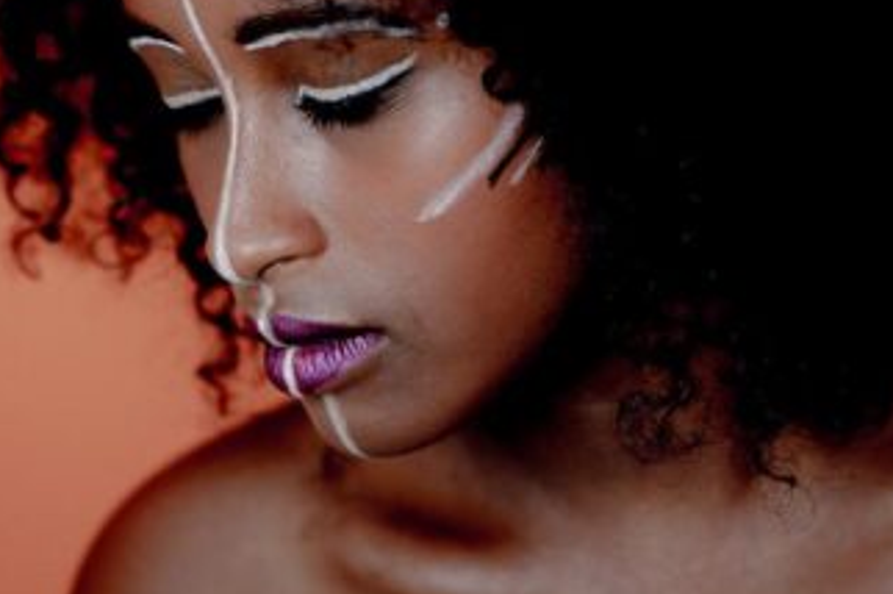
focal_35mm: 203
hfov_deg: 10.1
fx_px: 5030
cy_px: -86
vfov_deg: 6.7
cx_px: 391
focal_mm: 85
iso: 100
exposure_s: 1/200
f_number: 2.8
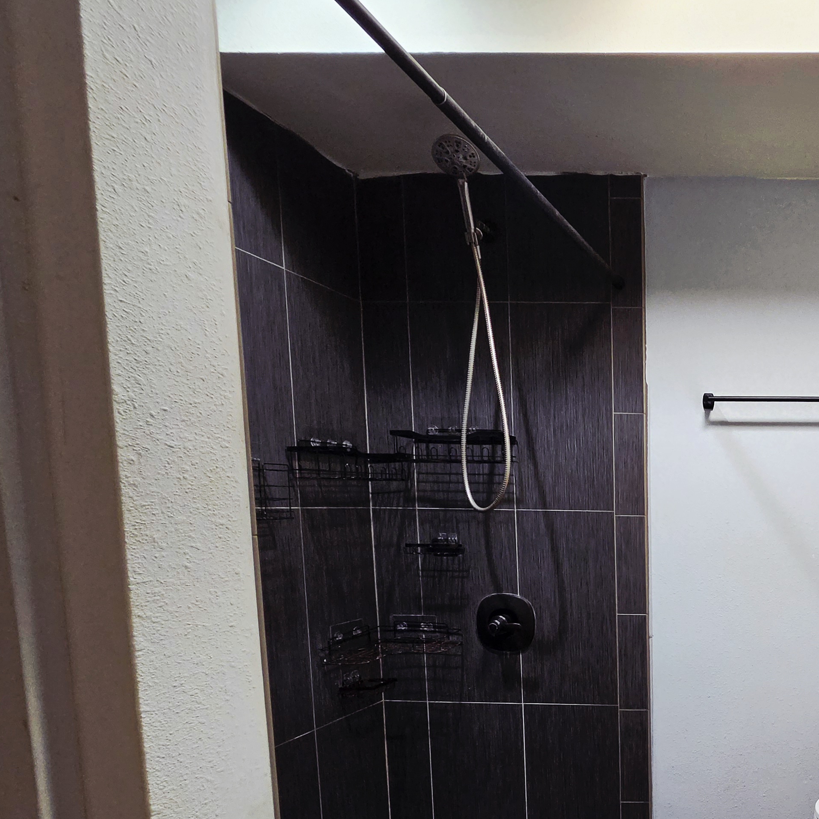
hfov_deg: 52.0
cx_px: 818
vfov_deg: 61.9
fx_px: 642
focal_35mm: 24
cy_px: 597
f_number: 2.2
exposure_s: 1/120
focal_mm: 2.2
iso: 400
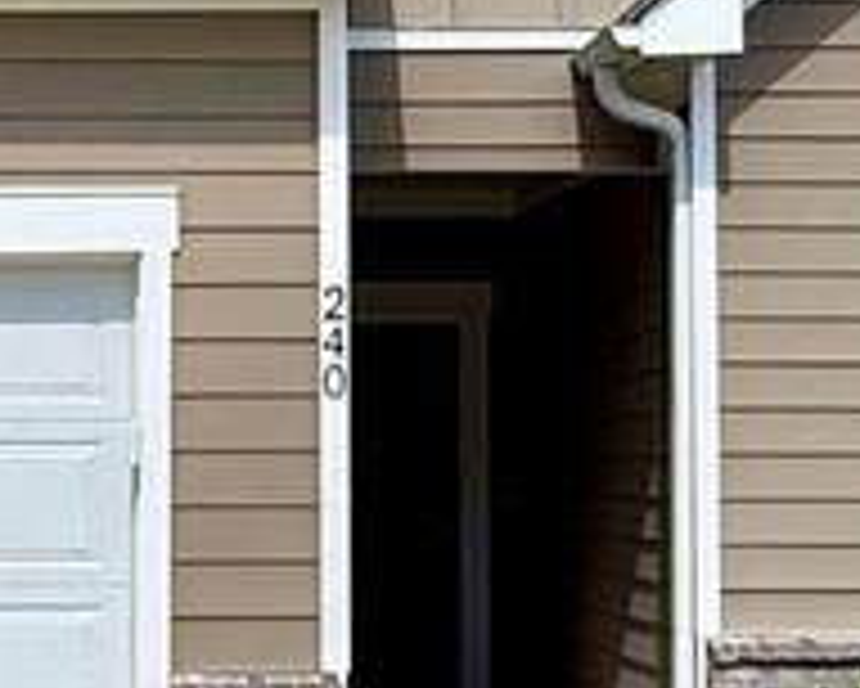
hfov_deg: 25.1
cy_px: 546
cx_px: 56
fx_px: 1859
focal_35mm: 73
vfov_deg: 20.8
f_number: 2.2
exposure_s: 1/2506
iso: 50
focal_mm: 2.22
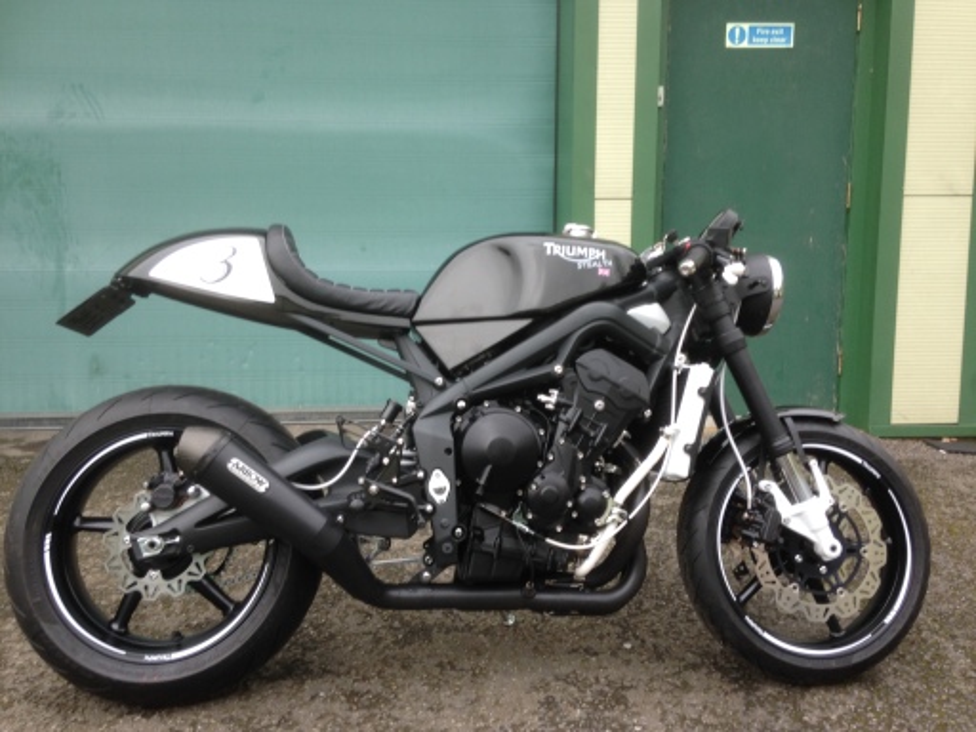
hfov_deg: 55.4
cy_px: 366
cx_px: 488
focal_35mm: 33
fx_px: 930
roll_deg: +1.9
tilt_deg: -9.0
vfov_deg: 42.9
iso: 50
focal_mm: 4.12
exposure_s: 1/139
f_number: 2.4
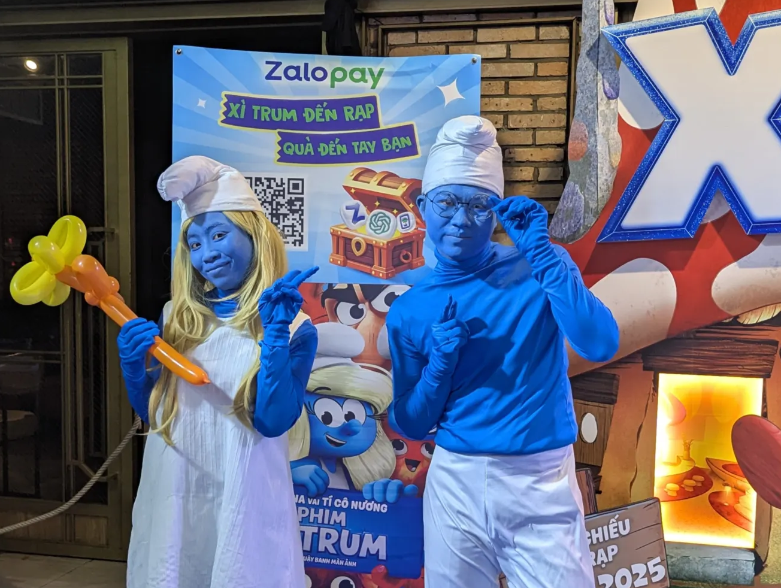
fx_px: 1039
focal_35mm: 46
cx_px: 401
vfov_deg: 31.4
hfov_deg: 41.2
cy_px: 378
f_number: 1.85
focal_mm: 6.81
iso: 324
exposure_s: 1/370
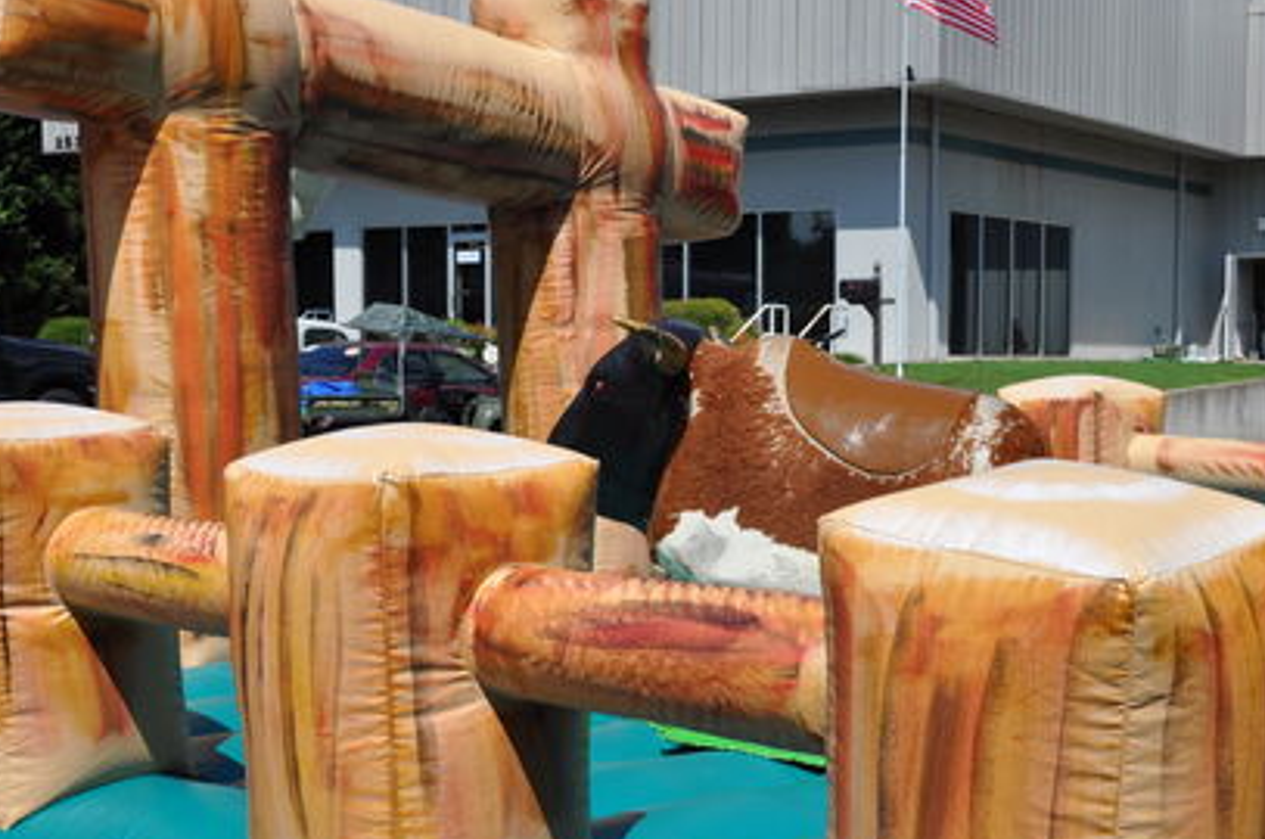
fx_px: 2000
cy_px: 531
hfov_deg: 34.7
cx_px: 852
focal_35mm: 57
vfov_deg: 23.6
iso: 200
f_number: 10
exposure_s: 1/400
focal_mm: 24
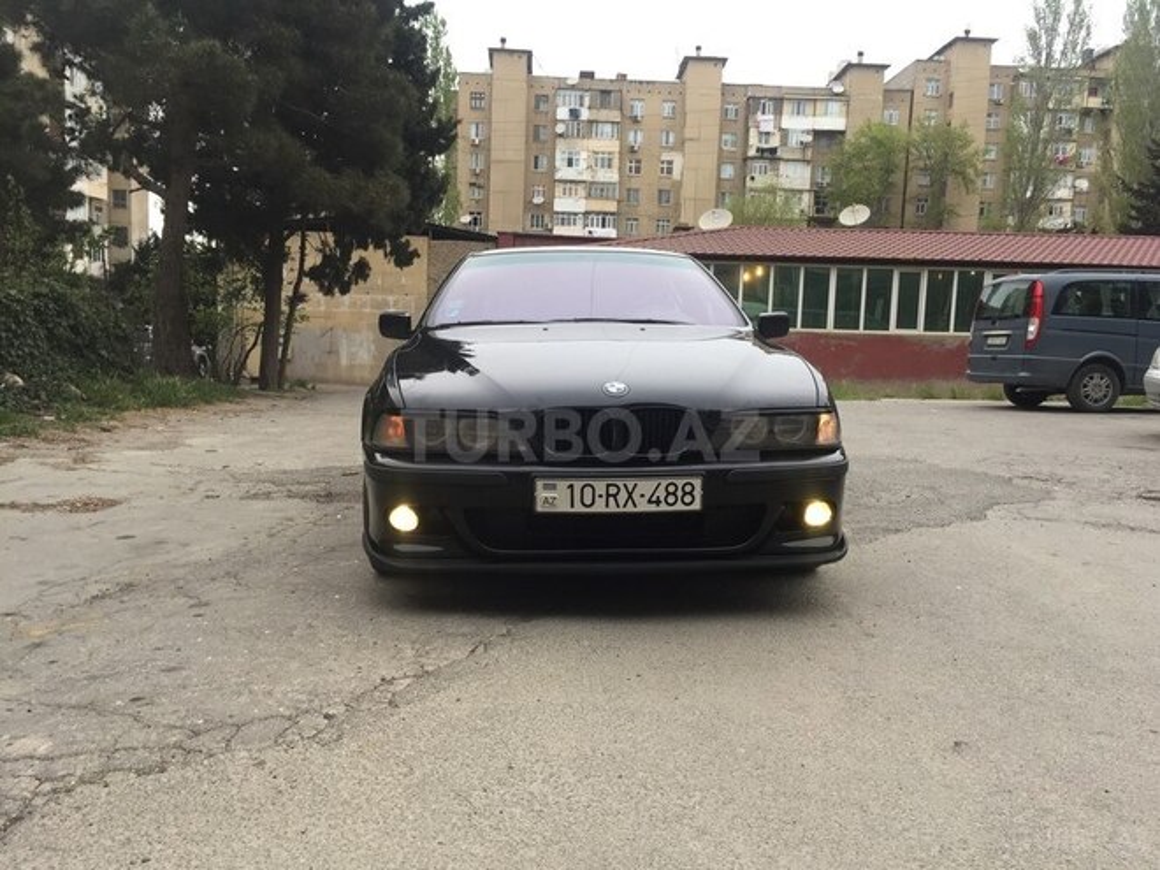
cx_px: 580
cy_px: 435
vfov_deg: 48.2
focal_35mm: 29
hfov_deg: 61.7
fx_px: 972
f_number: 2.2
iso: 32
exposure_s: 1/139
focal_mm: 4.15
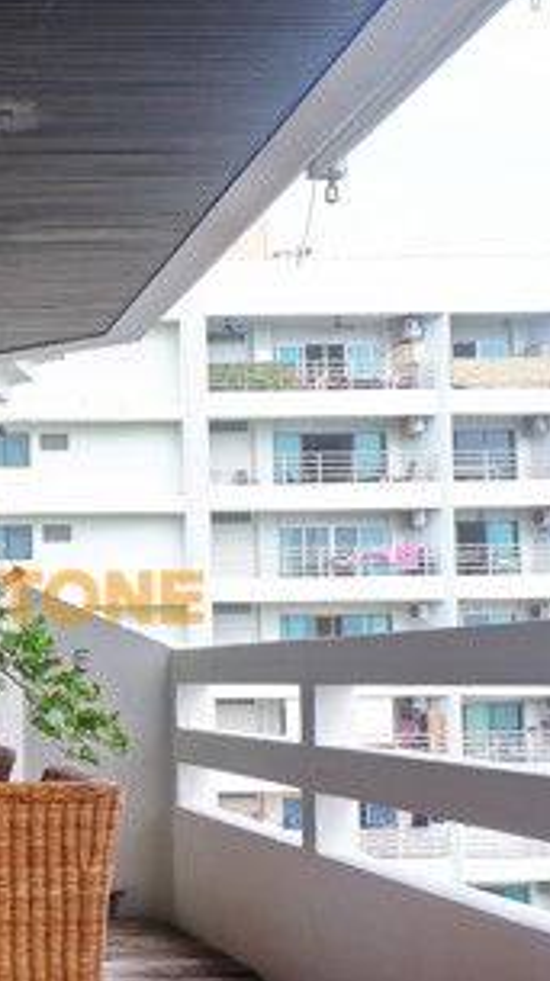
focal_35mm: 66
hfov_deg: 17.1
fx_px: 1715
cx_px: -177
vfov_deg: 31.8
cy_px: 621
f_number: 8
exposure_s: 1/150
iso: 200
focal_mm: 21.1
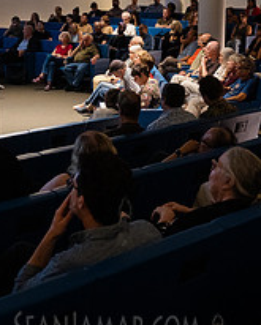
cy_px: 97
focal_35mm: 77
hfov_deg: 19.9
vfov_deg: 24.6
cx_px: 124
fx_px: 743
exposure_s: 1/200
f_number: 3.5
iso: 6400
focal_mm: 29
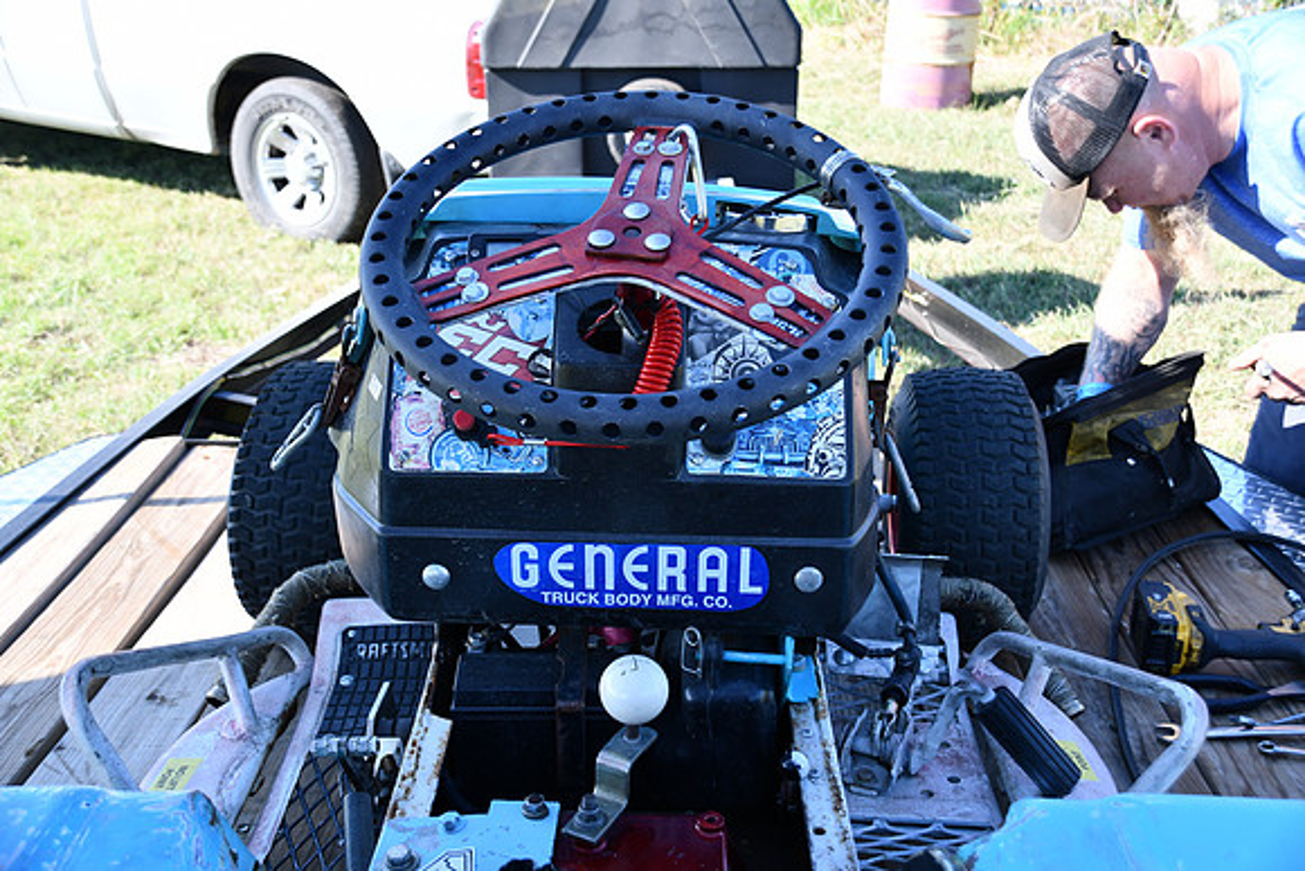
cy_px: 436
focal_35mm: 39
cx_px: 652
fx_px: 1414
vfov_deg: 34.2
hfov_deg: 49.5
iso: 280
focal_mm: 26
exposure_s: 1/250
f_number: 5.6
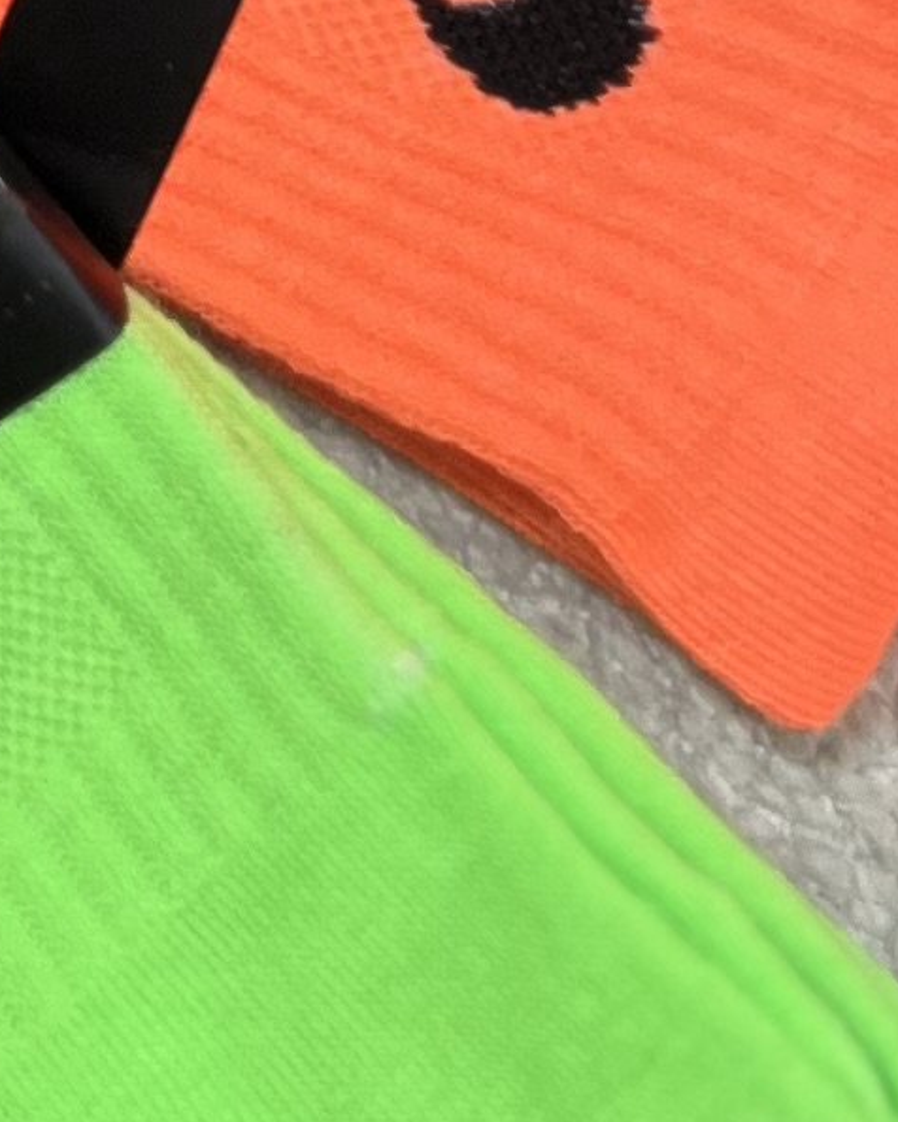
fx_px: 5714
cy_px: -1331
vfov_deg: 10.1
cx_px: -738
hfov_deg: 8.6
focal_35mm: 172
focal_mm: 5.7
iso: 125
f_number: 1.5
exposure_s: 1/100
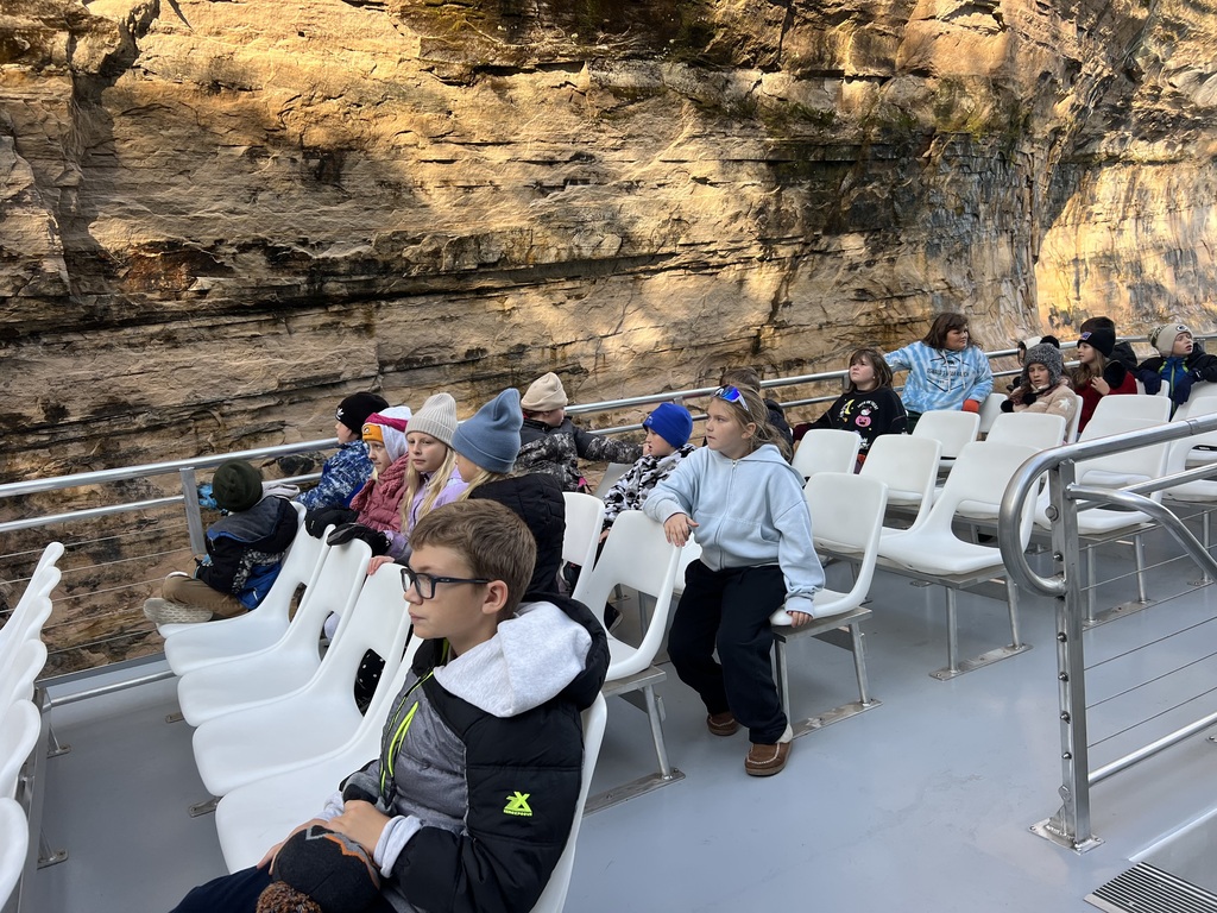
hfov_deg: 67.3
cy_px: 456
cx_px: 608
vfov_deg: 53.1
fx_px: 914
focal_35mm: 26
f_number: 1.5
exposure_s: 1/539
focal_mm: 5.7
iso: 50
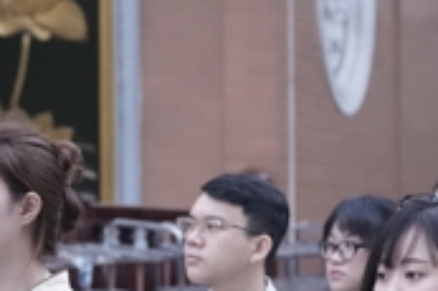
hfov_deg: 10.2
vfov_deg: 6.9
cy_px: 275
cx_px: 504
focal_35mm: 199
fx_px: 2419
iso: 4000
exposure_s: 1/400
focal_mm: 53
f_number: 2.8
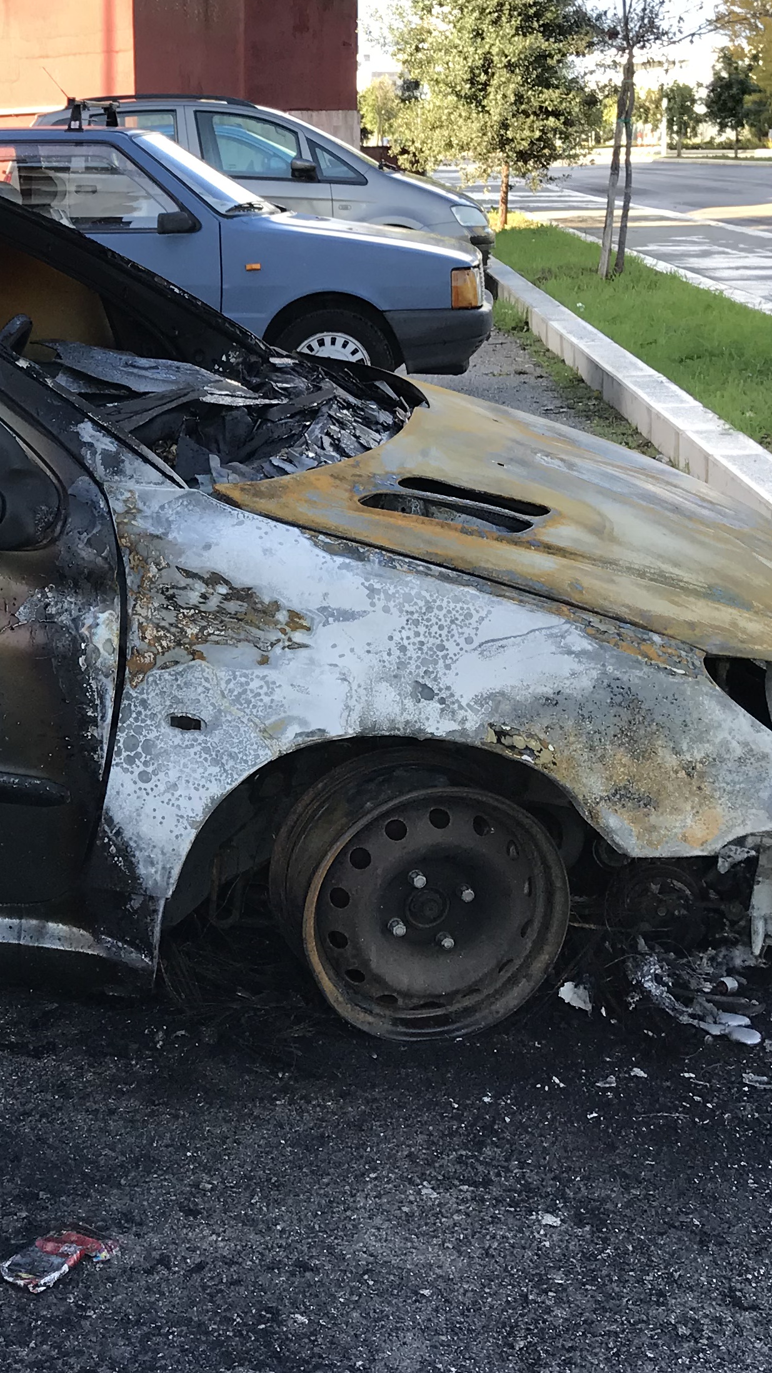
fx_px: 2038
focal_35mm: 56
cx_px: -51
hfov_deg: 20.6
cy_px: 501
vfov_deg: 37.0
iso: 20
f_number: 1.8
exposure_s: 1/295
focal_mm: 3.99
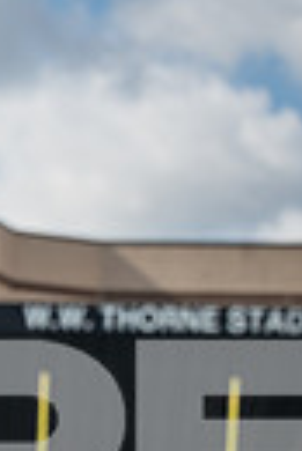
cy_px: 694
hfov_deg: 5.6
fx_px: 3037
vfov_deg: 8.3
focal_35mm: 242
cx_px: -139
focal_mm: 70
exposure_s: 1/250
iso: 125
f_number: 8
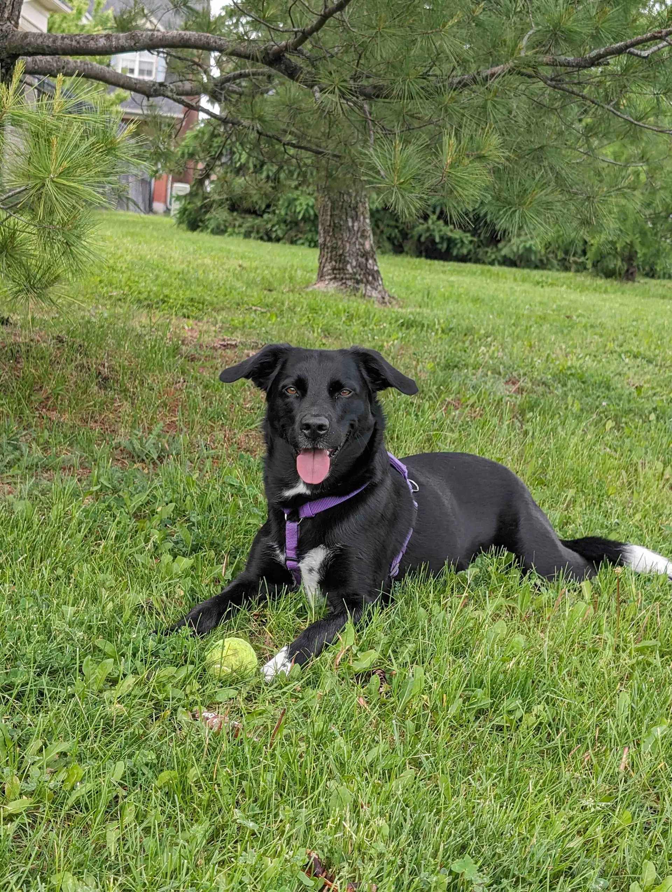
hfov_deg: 29.7
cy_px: 446
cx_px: 336
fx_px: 1265
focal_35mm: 49
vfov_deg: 38.9
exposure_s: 1/149
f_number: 1.68
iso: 18
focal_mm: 6.9
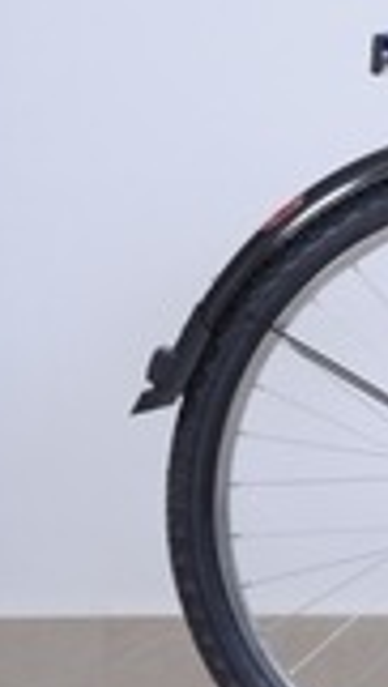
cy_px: 226
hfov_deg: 4.3
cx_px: 1053
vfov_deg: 7.8
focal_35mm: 276
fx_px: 5030
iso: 100
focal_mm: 85
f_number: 9
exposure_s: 1/160
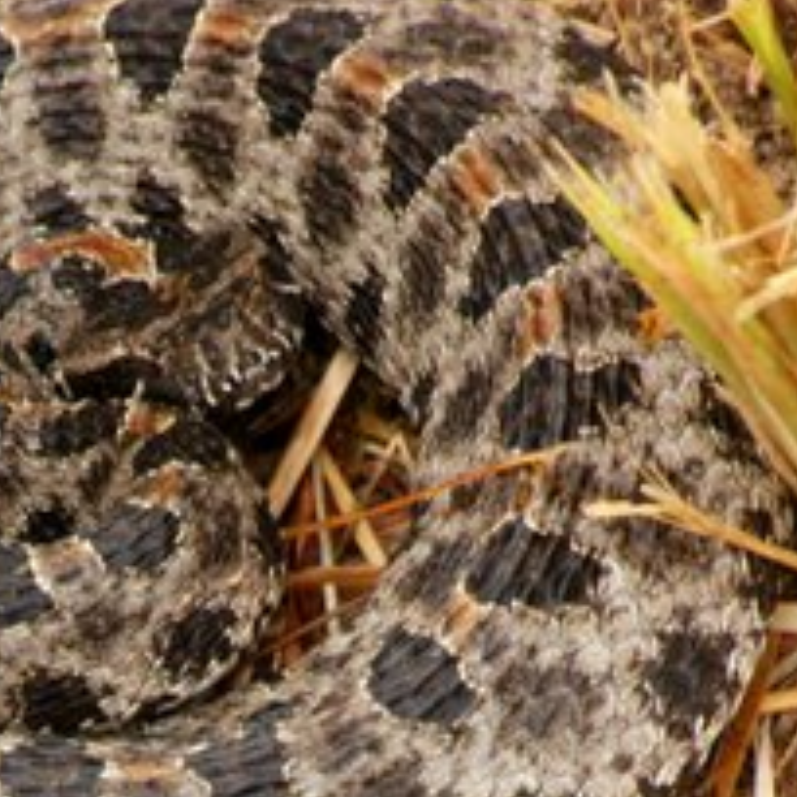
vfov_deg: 2.3
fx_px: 19510
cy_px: 949
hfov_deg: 2.3
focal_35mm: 749
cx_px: 98
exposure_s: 1/50
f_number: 20
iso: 400
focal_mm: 200
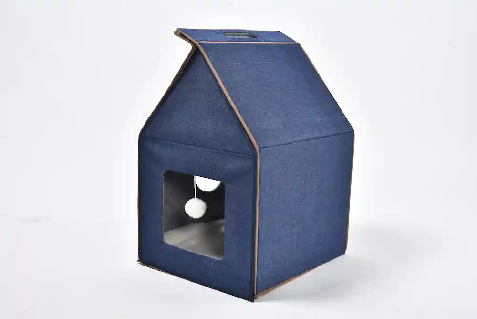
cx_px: 238
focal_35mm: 50
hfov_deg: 39.6
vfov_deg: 27.0
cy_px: 160
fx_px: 663
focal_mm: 50
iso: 320
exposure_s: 1/125
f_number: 10
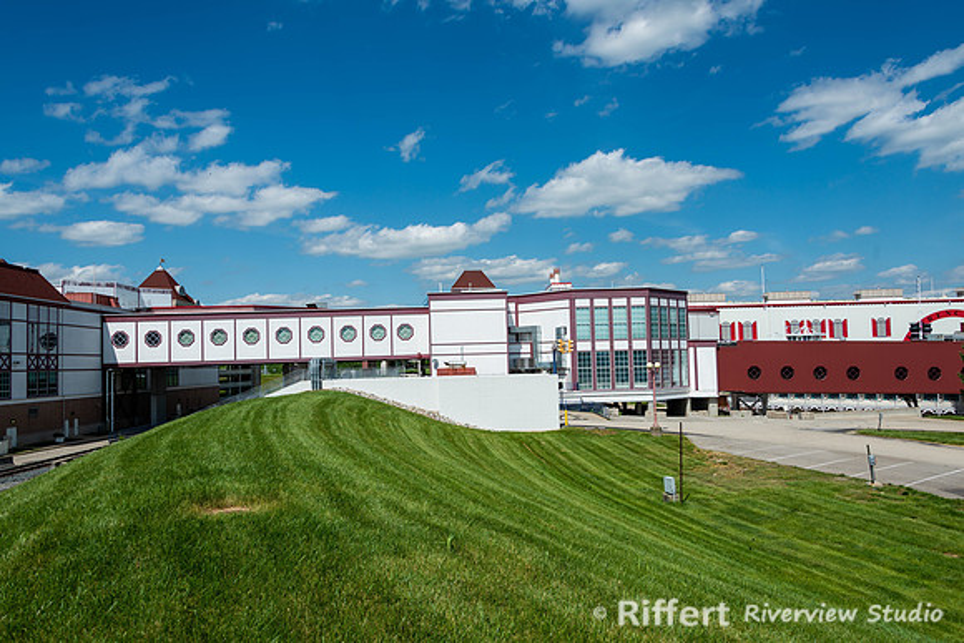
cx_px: 482
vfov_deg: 46.4
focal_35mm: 28
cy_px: 322
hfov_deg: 65.5
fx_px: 750
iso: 100
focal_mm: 28
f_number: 9
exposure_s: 1/400
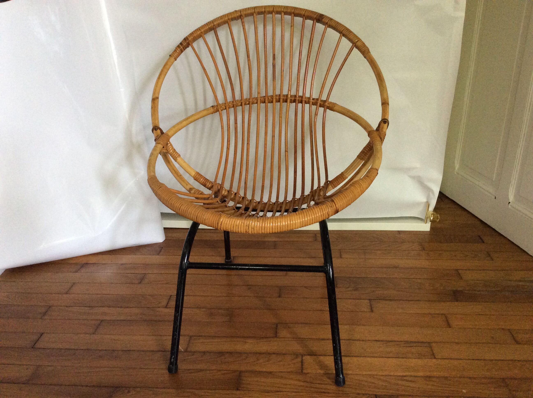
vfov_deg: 44.1
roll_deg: +2.0
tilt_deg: -24.7
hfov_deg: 56.9
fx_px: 492
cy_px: 199
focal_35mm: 32
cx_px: 266
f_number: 2.4
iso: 200
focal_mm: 3.3
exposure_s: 1/25
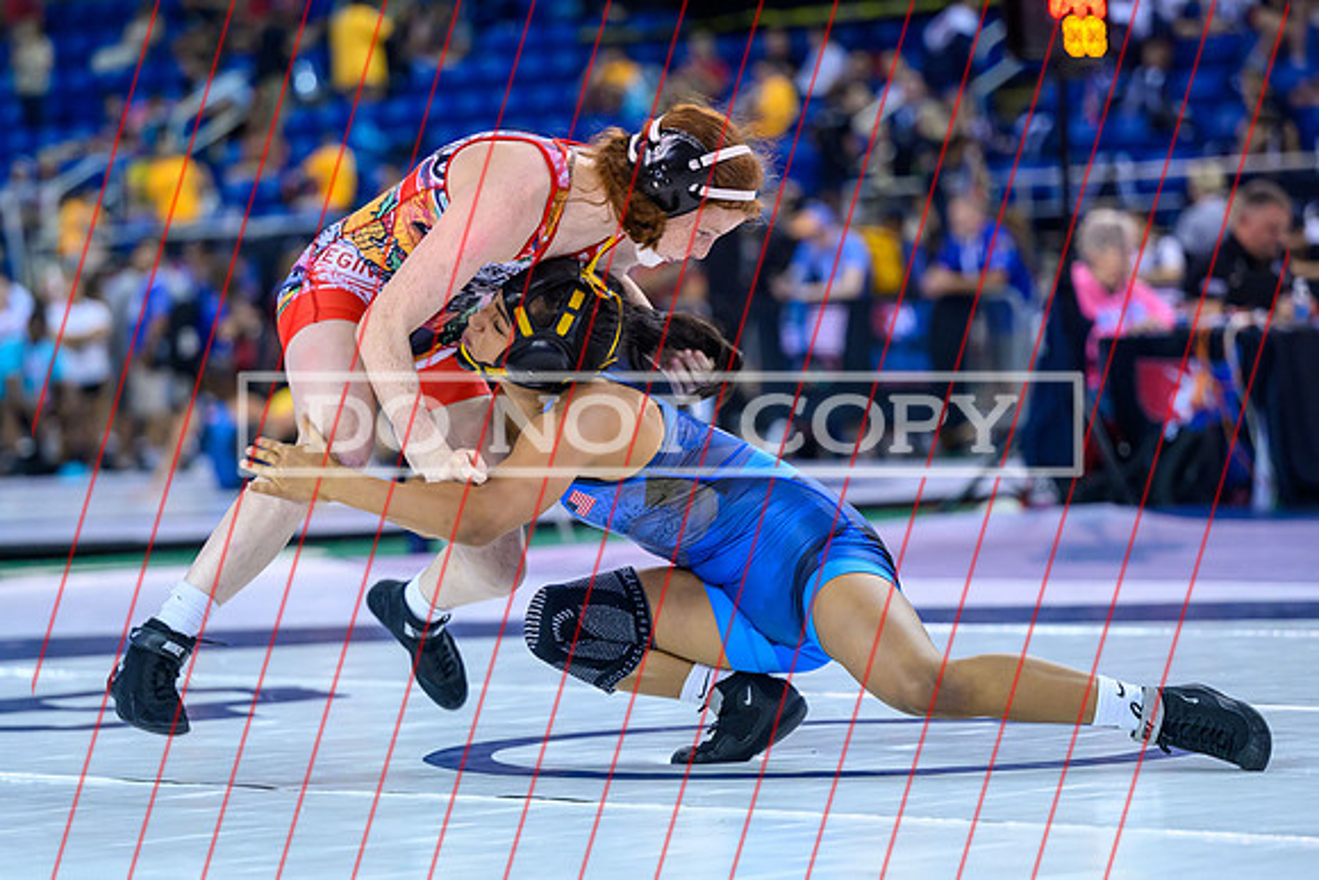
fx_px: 5128
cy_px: 461
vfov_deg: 9.8
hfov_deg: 14.7
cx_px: 635
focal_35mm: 140
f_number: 2.8
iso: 2000
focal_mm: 110
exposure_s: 1/800
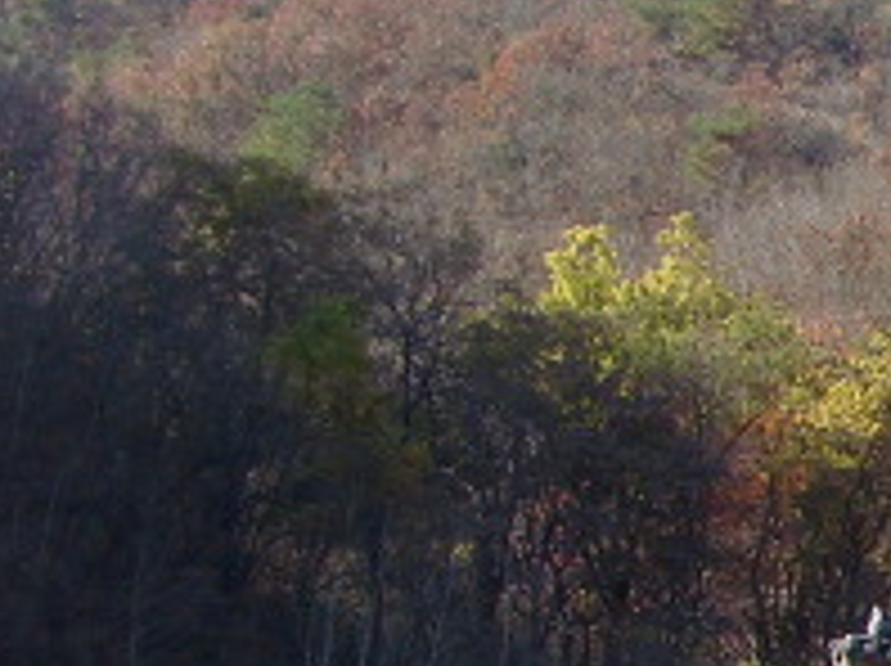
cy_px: 718
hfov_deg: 12.7
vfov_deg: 10.5
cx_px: 1692
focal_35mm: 139
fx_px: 3573
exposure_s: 1/500
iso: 80
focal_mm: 6
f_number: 3.5
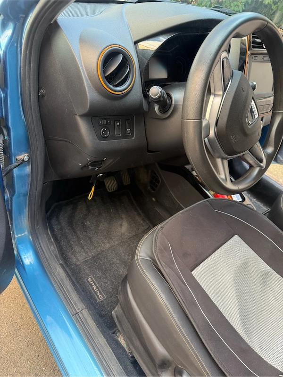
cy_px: 188
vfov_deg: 71.6
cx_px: 142
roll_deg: -16.2
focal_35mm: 24
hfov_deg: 56.8
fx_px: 262
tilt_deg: -38.2
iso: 125
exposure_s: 1/121
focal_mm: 6.76
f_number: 1.78
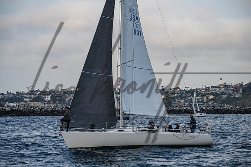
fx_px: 1046
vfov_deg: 9.2
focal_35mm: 150
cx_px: 126
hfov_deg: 13.7
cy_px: 84
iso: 400
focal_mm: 150
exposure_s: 1/1600
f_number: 5.6
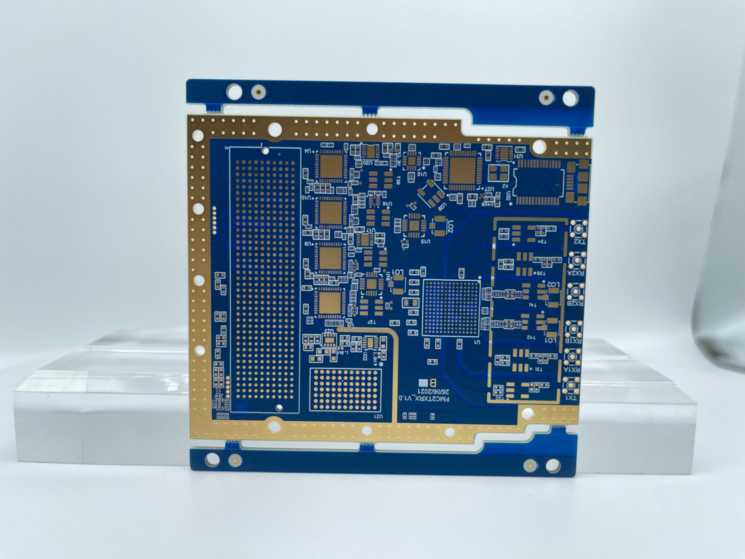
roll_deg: -1.0
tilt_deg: -8.0
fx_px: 560
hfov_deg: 67.3
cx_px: 372
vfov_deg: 53.1
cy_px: 280
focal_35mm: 26
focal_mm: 5.1
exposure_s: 1/325
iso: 32
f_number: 1.6
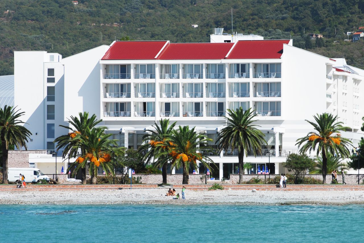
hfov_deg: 6.9
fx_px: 3033
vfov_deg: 4.6
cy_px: 122
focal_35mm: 300
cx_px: 182
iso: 100
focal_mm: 200
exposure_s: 1/125
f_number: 8
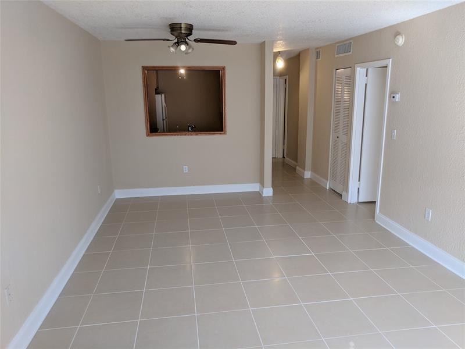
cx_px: 232
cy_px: 174
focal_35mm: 26
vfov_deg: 53.1
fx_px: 349
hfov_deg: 67.3
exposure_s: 1/120
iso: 139
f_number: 2
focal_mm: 4.67
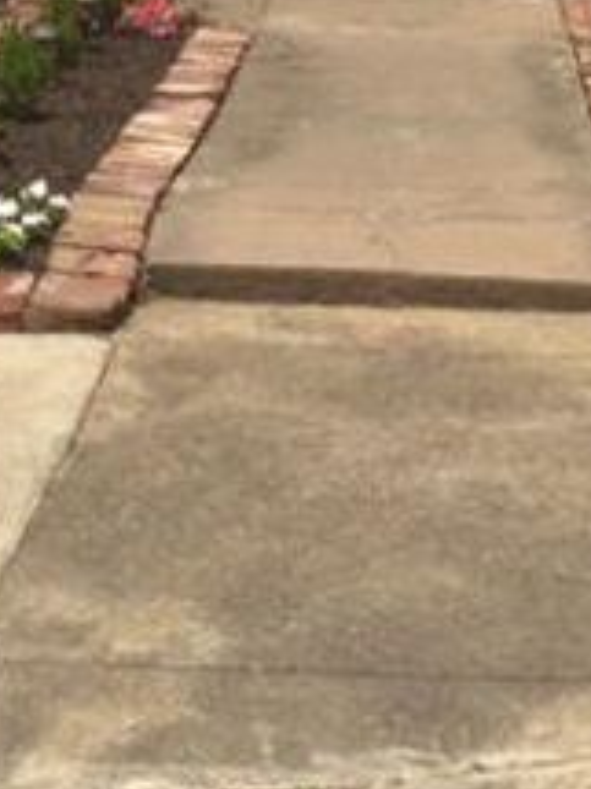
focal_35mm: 90
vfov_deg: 19.5
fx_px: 2051
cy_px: -321
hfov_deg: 16.4
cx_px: 334
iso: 32
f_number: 2.2
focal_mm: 4.15
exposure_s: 1/2475
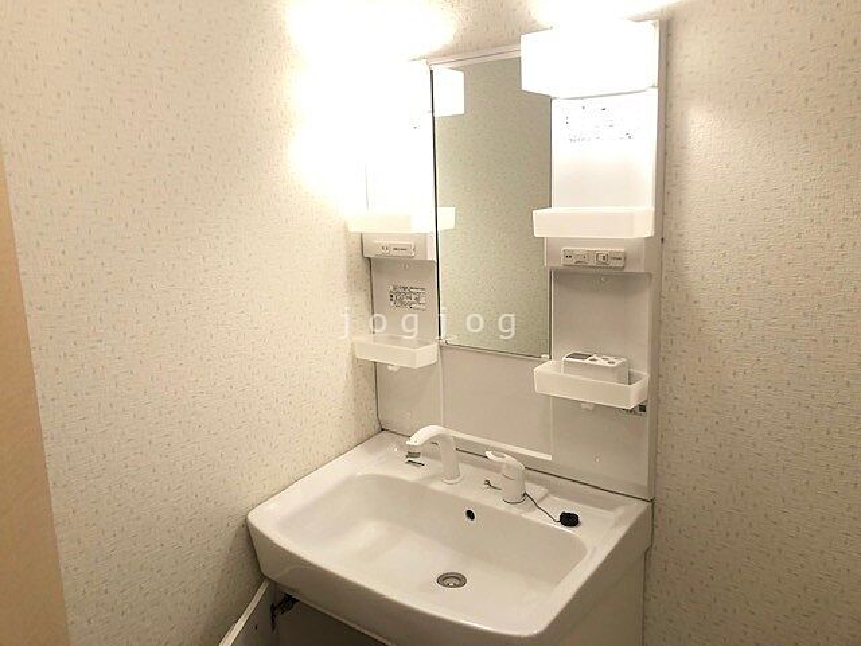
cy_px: 323
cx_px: 430
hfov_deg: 63.4
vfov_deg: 49.7
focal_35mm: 28
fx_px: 696
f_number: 1.8
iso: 40
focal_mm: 3.99
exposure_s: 1/25
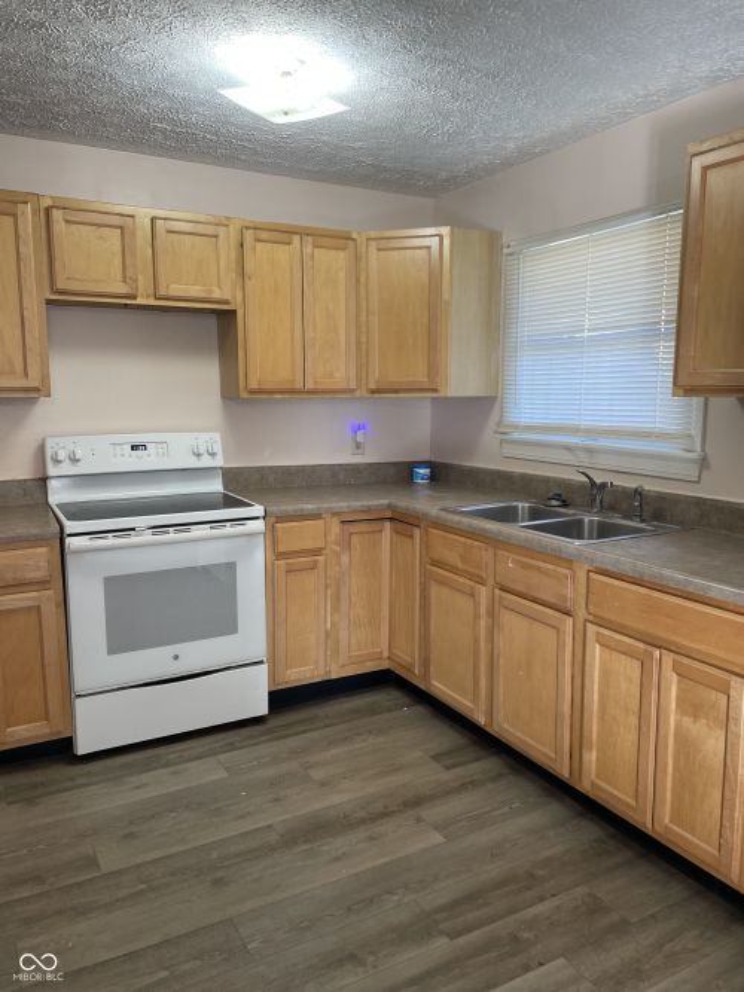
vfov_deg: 67.3
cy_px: 496
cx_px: 372
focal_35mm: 26
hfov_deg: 53.0
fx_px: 745
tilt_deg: -9.1
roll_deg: -0.3
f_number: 1.6
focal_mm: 4.2
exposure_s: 1/60
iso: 64
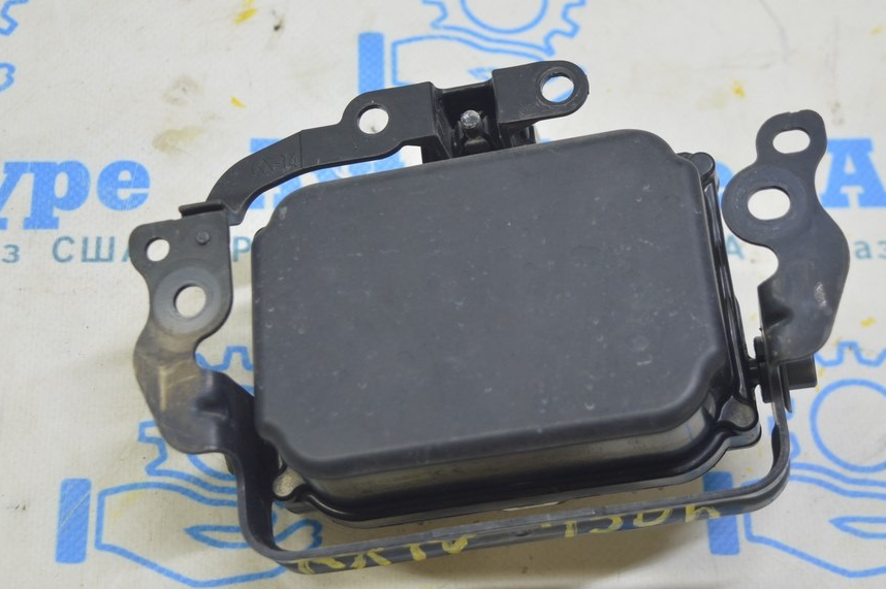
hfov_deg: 29.7
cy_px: 266
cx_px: 443
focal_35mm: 68
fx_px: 1673
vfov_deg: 20.0
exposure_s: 1/20
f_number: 5.6
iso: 400
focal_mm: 38
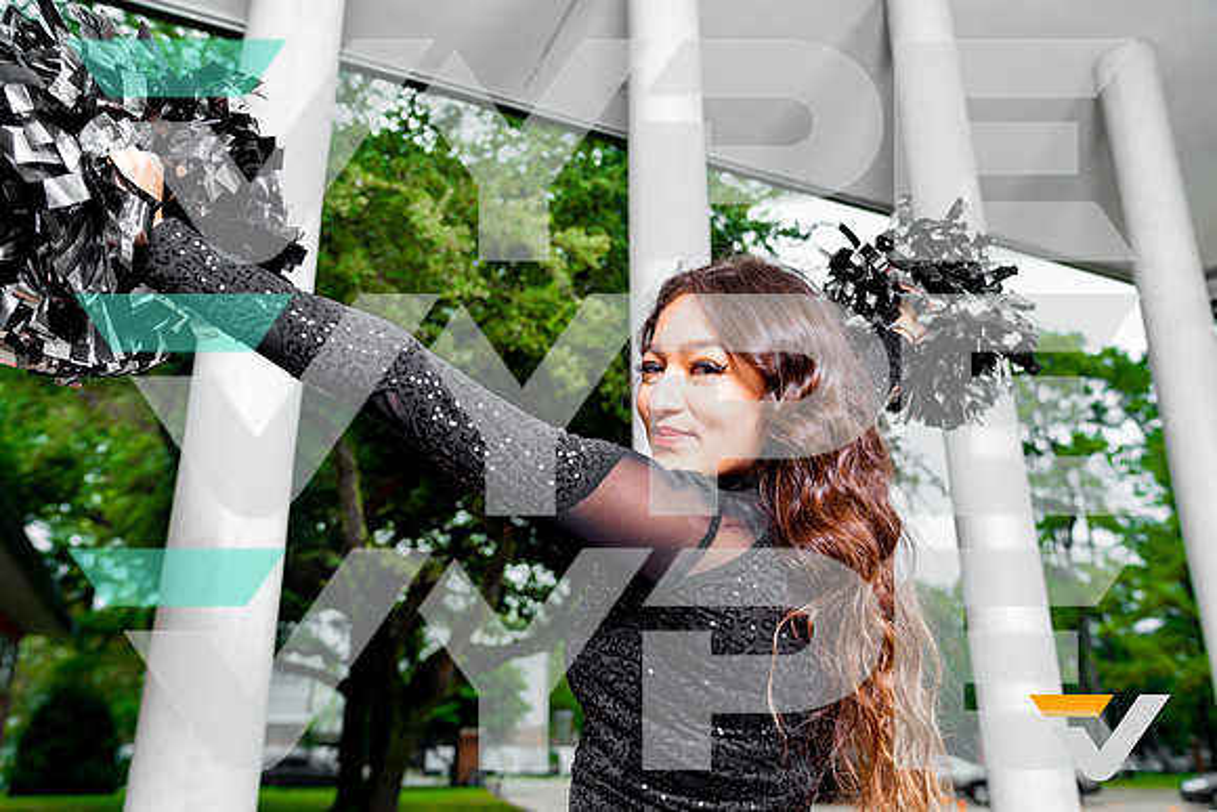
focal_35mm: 28
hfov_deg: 65.5
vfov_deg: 46.4
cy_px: 406
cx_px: 608
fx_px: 947
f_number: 4
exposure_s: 1/125
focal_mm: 28
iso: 100
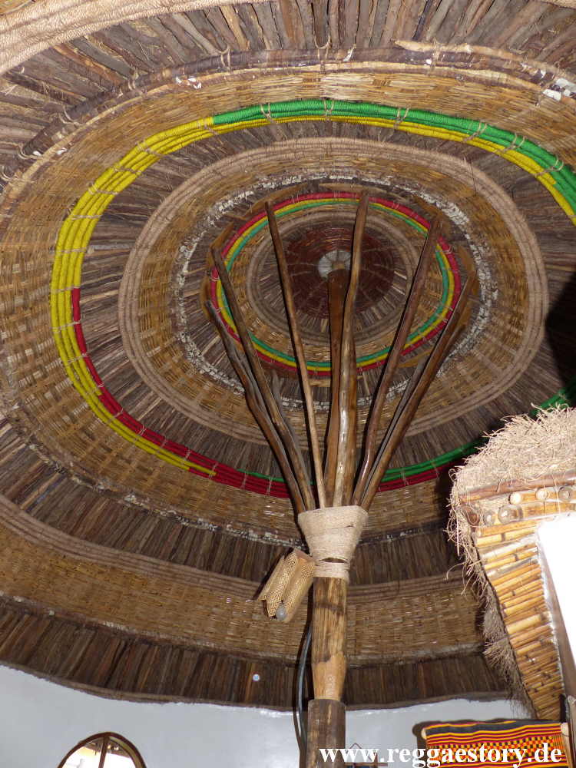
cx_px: 288
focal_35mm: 25
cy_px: 384
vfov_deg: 69.4
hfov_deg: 54.9
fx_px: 555
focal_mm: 4.5
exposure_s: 1/60
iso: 200
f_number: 2.8
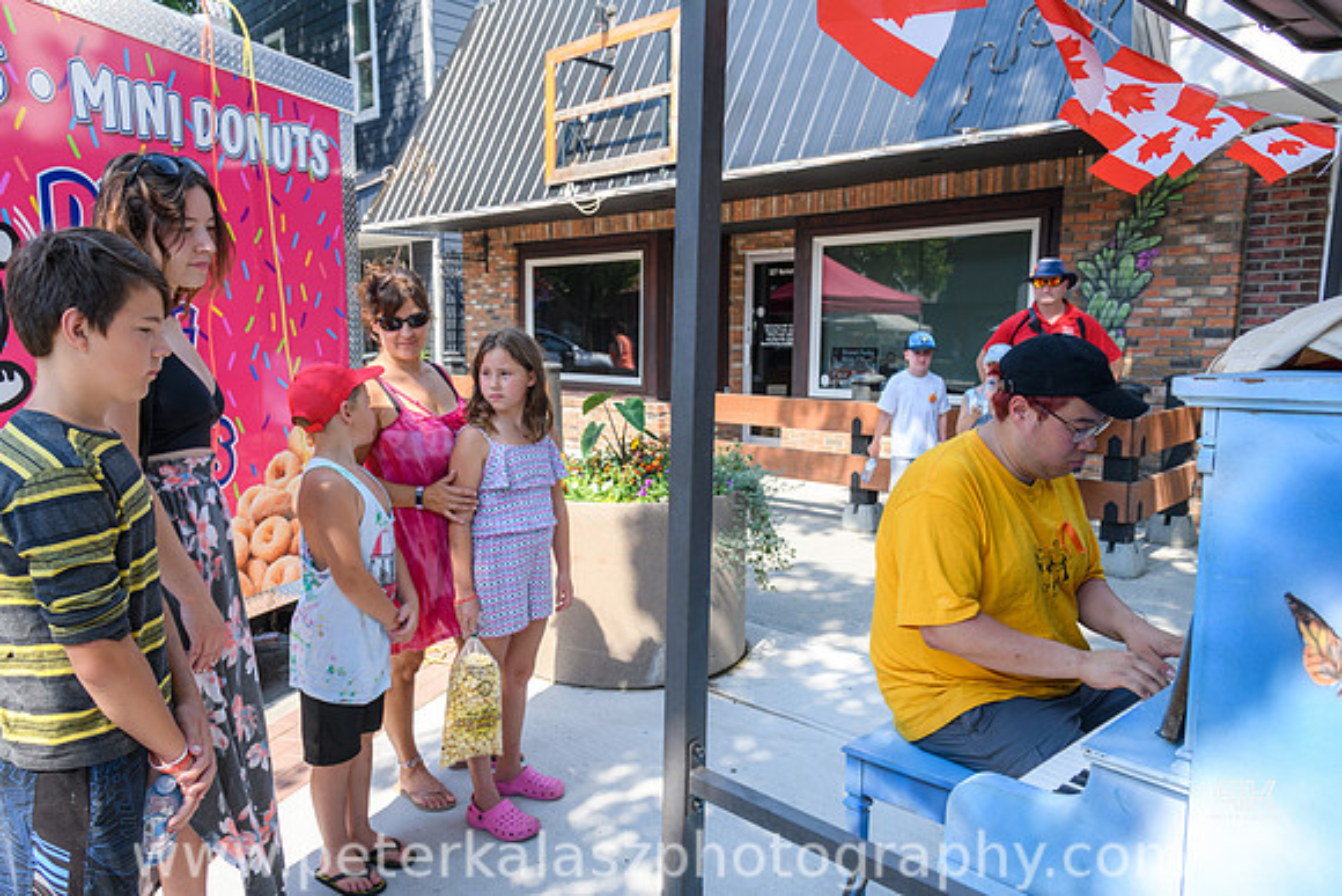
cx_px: 671
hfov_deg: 73.7
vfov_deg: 53.2
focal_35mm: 24
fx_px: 895
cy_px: 448
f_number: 8
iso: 280
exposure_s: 1/200
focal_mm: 24
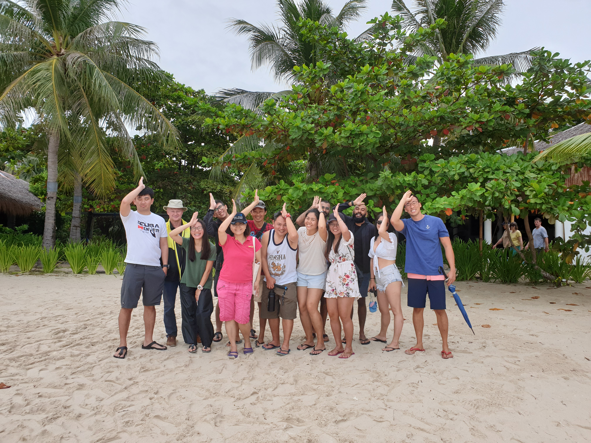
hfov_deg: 67.3
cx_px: 296
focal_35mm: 26
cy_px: 222
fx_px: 444
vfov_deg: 53.1
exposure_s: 1/702
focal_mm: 4.3
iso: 50
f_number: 2.4
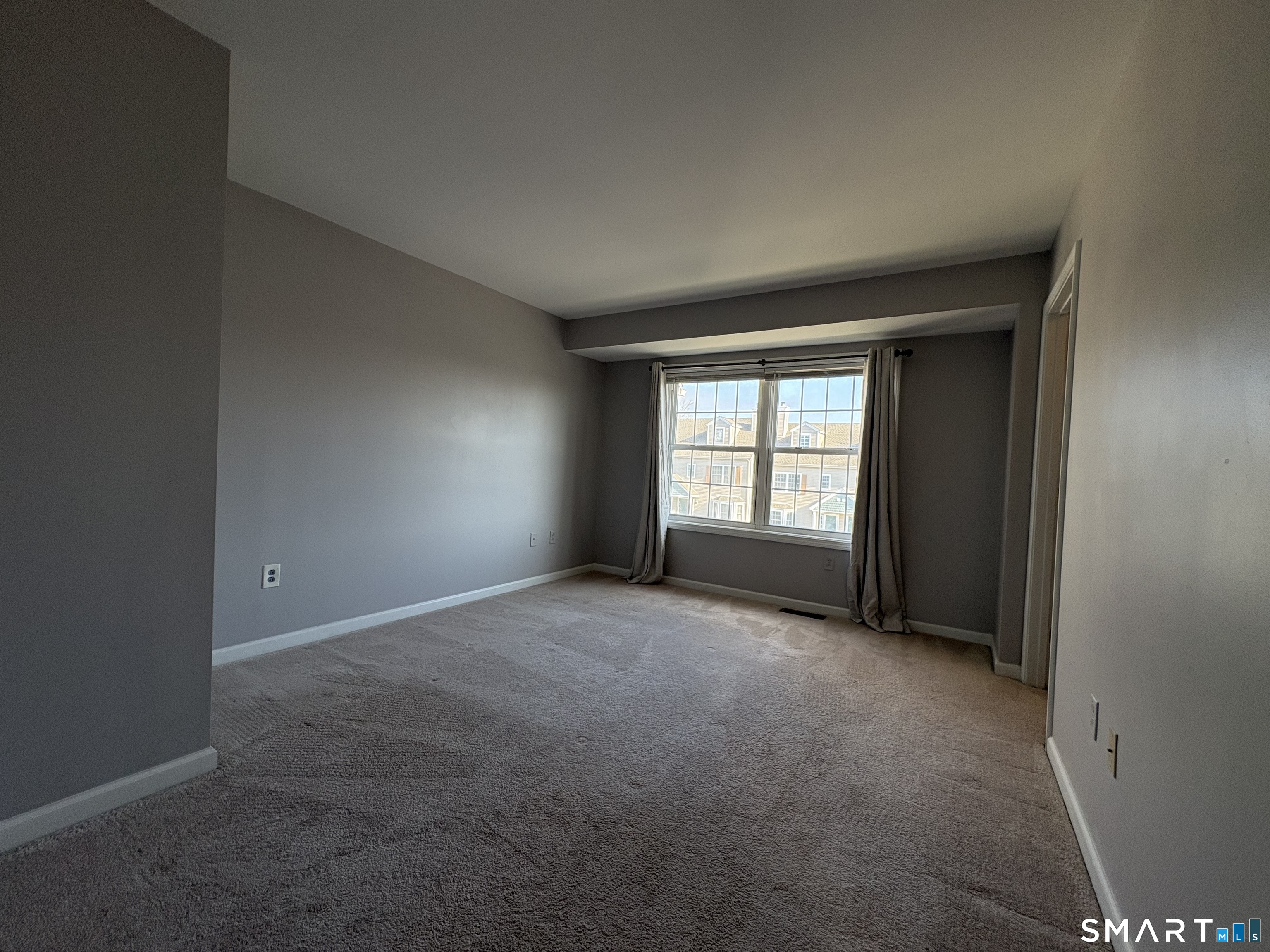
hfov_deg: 102.1
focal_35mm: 14
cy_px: 476
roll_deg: -2.7
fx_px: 514
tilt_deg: -1.1
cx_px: 635
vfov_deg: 85.7
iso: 100
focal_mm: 2.22
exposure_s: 1/138
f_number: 2.2
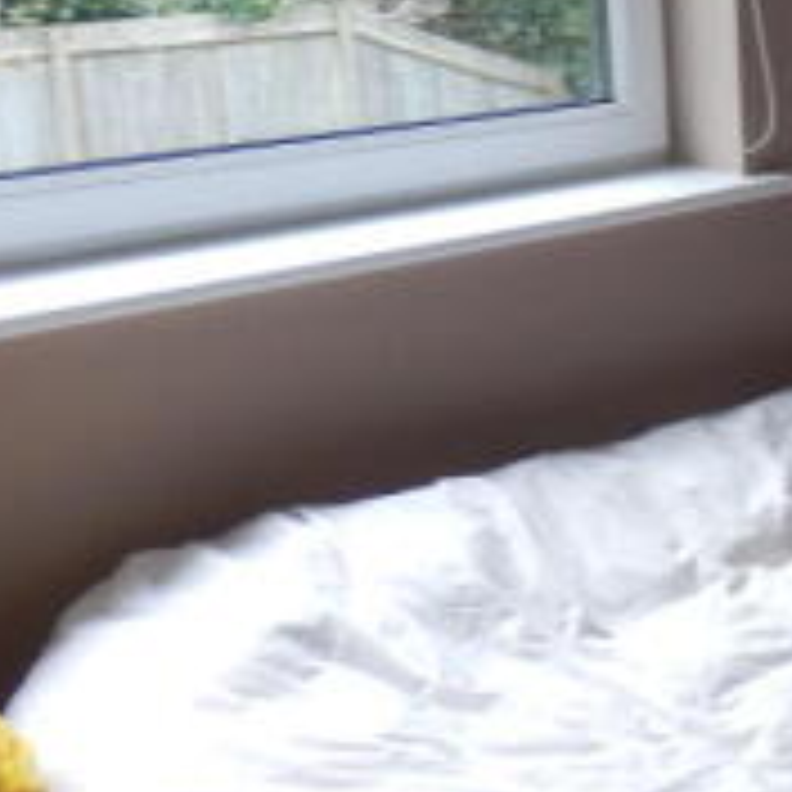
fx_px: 1890
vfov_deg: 23.6
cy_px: 272
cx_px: 1109
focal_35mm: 73
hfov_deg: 20.9
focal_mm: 4.5
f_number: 3
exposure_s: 1/30
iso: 80
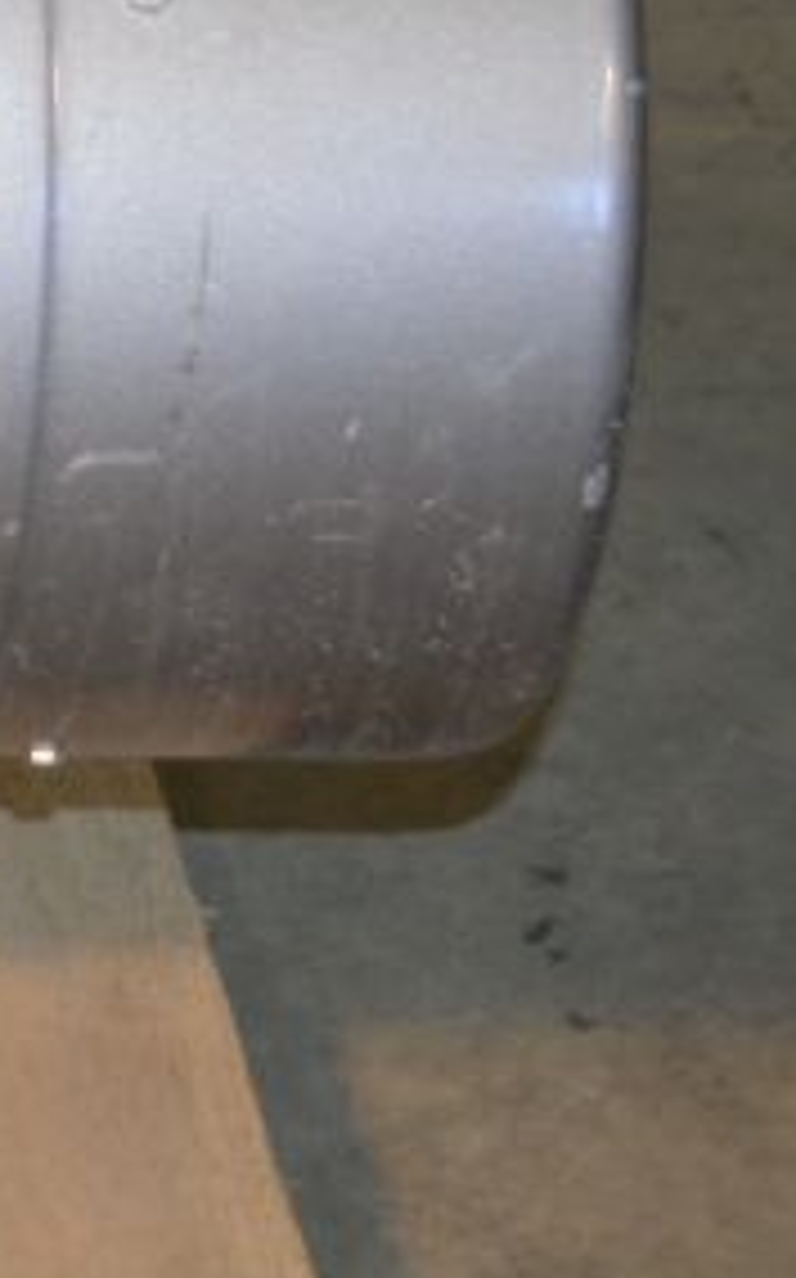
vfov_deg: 11.3
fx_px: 6365
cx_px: -1408
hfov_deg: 6.6
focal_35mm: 183
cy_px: -164
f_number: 4.5
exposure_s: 1/60
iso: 500
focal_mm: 34
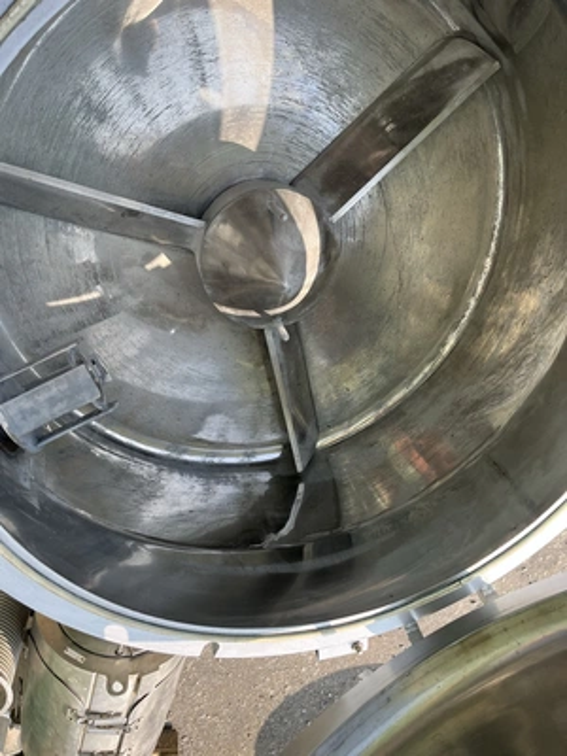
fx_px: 568
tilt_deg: -57.9
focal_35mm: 26
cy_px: 378
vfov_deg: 67.3
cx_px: 284
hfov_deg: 53.1
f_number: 1.6
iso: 50
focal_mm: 5.1
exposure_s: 1/668
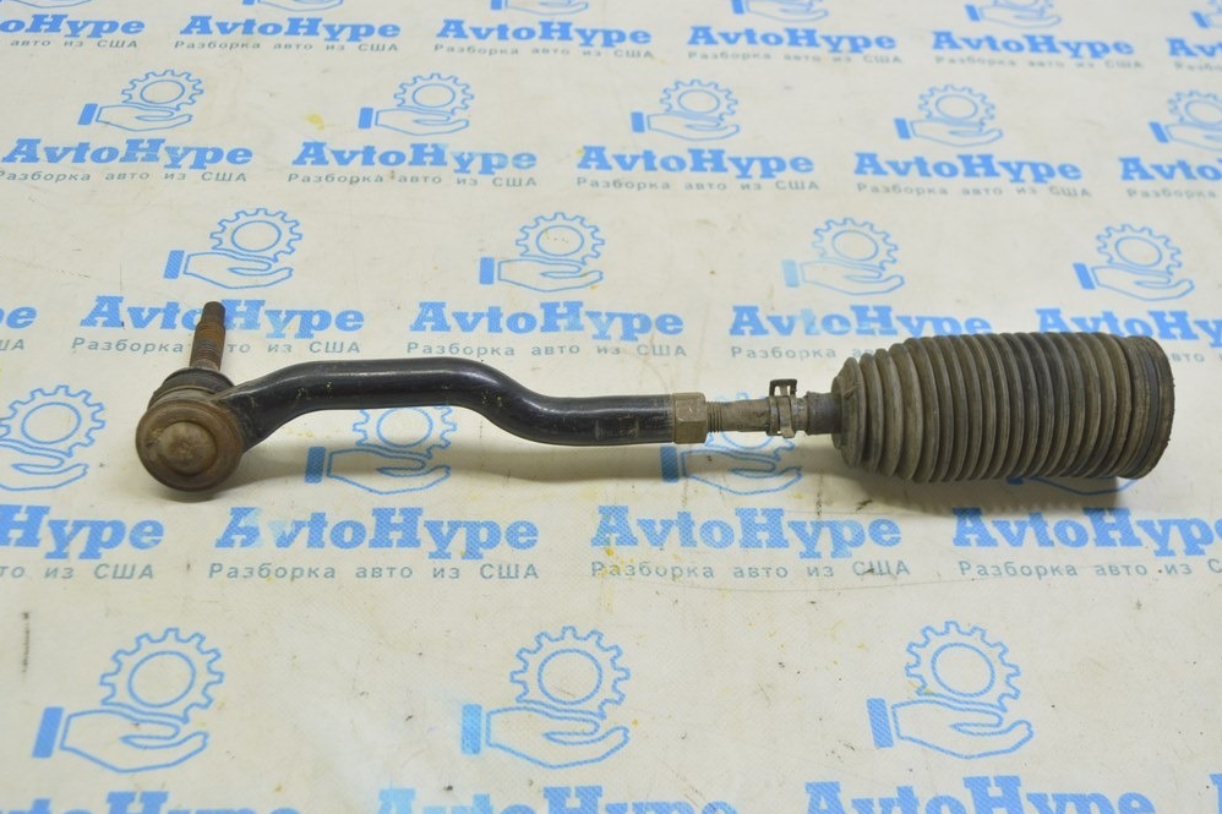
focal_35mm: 40
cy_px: 413
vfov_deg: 33.4
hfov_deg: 48.5
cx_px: 599
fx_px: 1357
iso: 400
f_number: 5.6
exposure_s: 1/20
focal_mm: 26
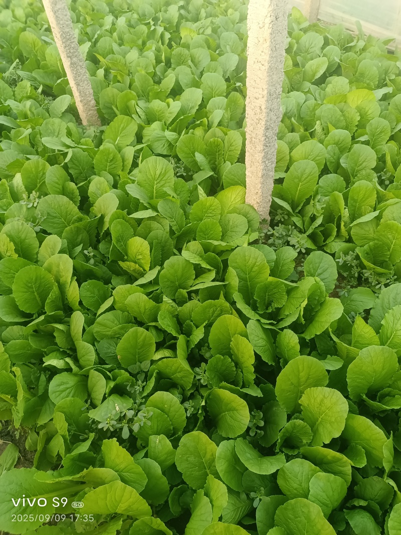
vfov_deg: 69.4
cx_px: 200
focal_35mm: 25
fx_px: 386
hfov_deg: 54.9
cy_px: 268
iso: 508
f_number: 1.79
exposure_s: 1/100
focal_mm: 4.71
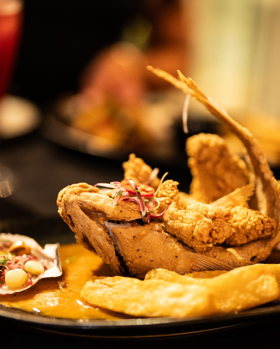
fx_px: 839
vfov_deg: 23.6
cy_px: 195
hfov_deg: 18.9
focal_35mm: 81
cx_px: 135
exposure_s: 1/60
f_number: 1.2
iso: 1600
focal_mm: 50
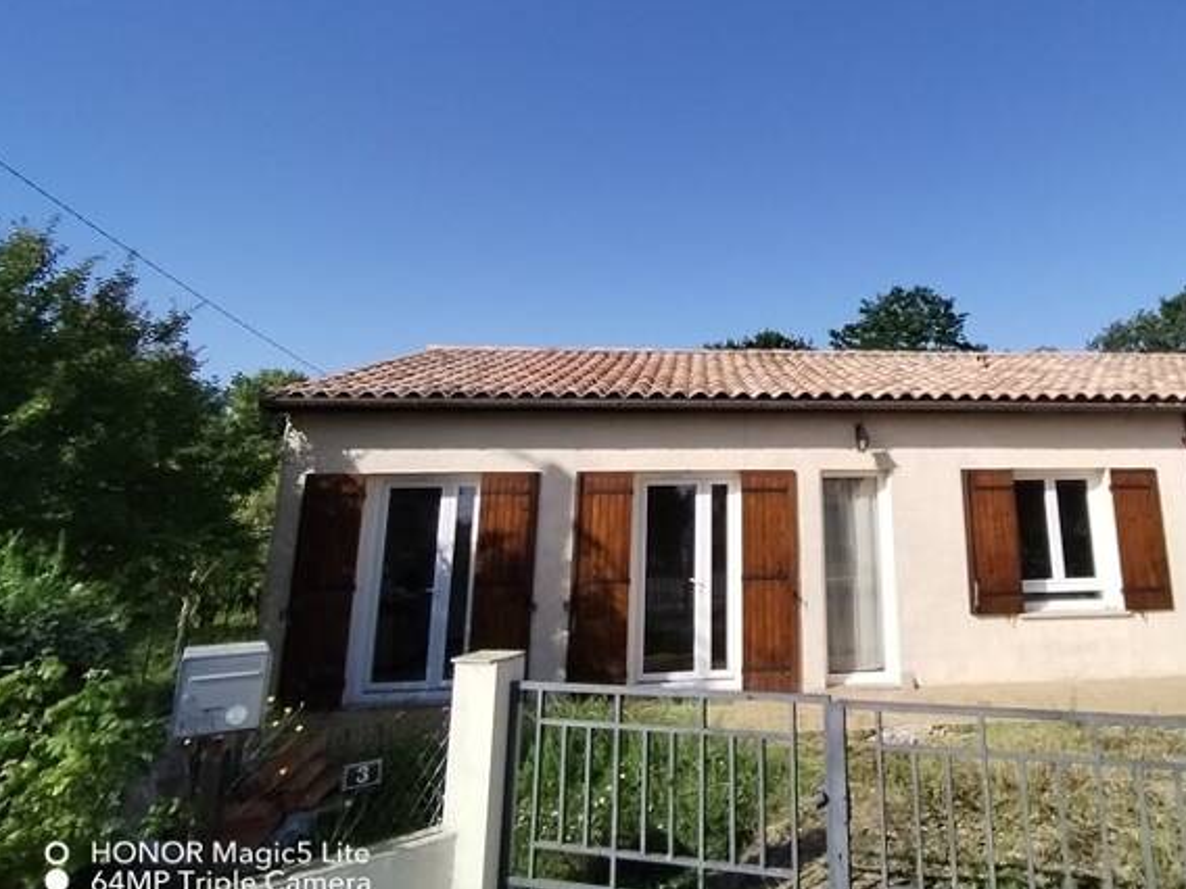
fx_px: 788
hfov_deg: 71.7
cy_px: 328
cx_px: 793
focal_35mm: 23
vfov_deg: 58.1
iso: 100
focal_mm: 1.42
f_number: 2.2
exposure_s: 1/2847
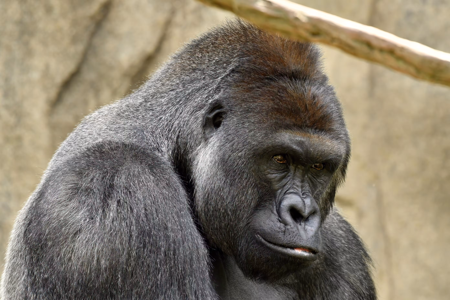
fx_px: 7499
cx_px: 225
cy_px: 150
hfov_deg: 3.4
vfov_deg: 2.3
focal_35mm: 600
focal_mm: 400
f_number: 6.3
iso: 800
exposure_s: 1/320
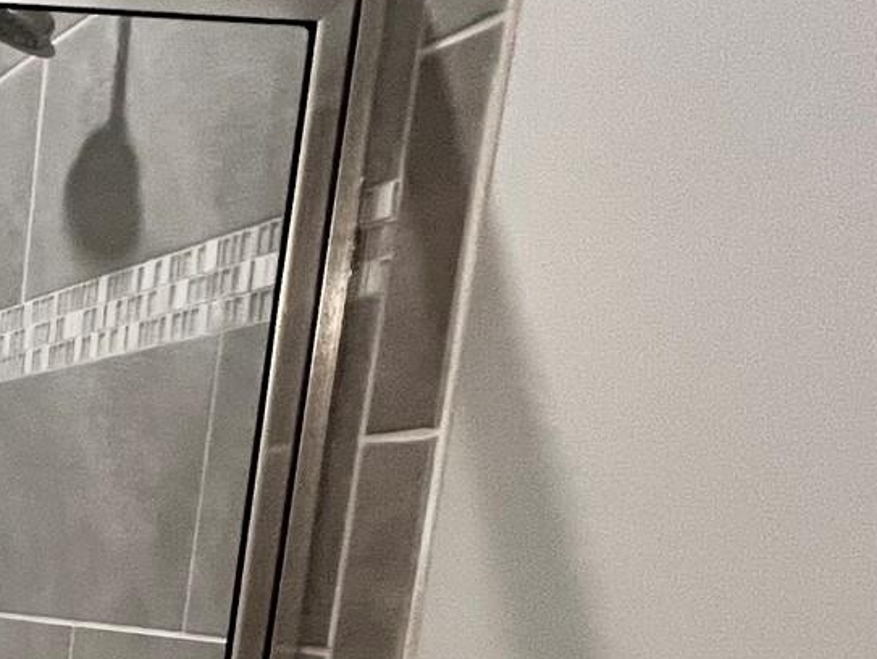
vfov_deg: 26.2
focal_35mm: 49
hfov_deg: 24.7
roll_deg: +0.2
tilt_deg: -11.3
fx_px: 1242
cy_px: 804
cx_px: -572
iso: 160
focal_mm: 1.57
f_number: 1.8
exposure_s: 1/60
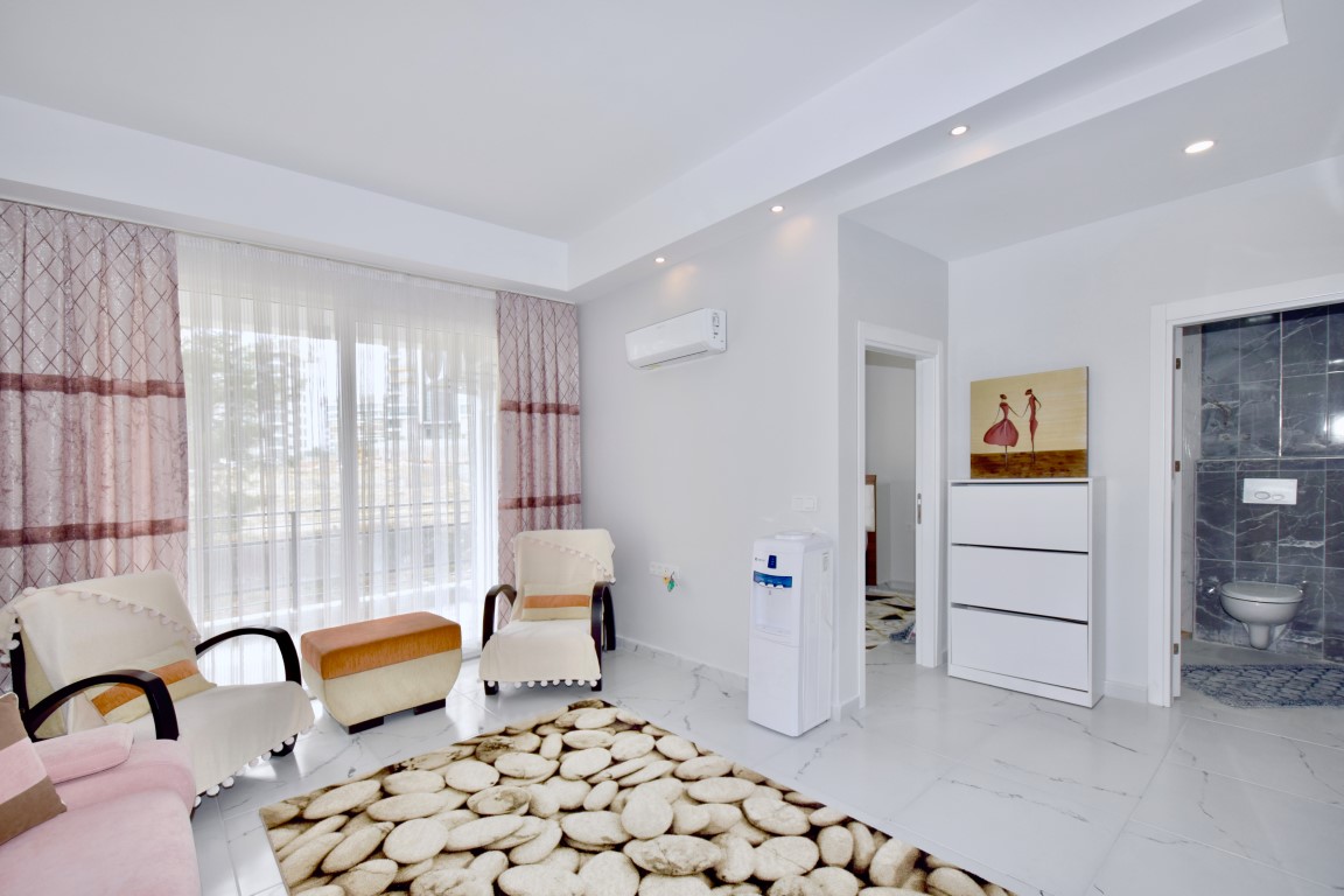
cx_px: 672
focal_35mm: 15
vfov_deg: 77.3
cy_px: 448
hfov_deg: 100.4
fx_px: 560
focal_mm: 10
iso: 360
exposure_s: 1/125
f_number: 5.6
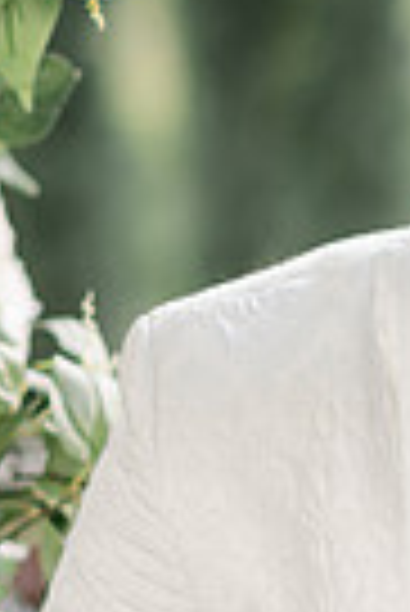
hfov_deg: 3.8
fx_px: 6168
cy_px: 405
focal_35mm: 362
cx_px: 631
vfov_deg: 5.7
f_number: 2
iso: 100
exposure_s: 1/320
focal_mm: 85
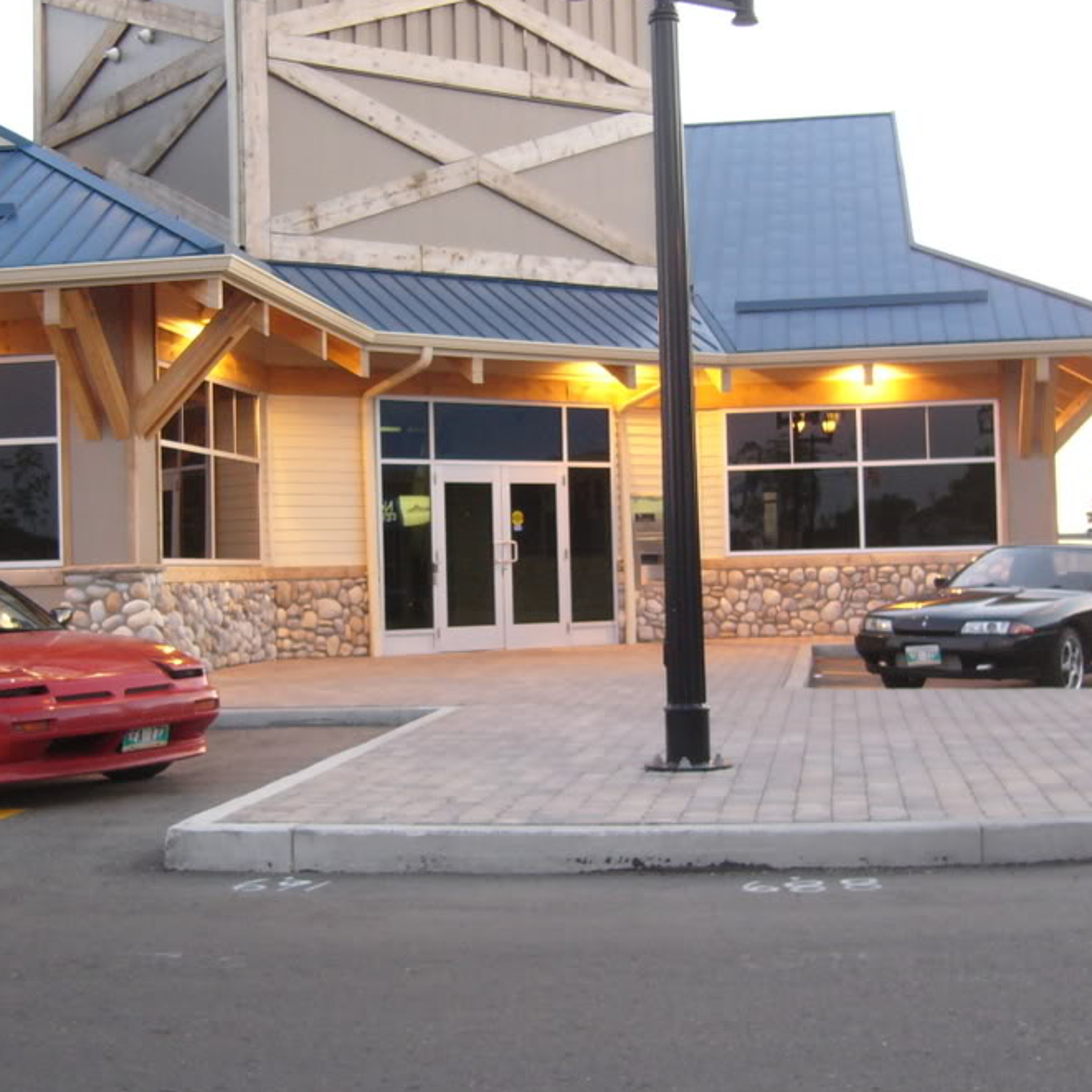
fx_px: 1856
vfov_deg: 32.8
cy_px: 532
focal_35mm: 52
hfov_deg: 32.7
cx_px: 446
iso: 200
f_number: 2.9
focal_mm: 6.3
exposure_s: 1/13
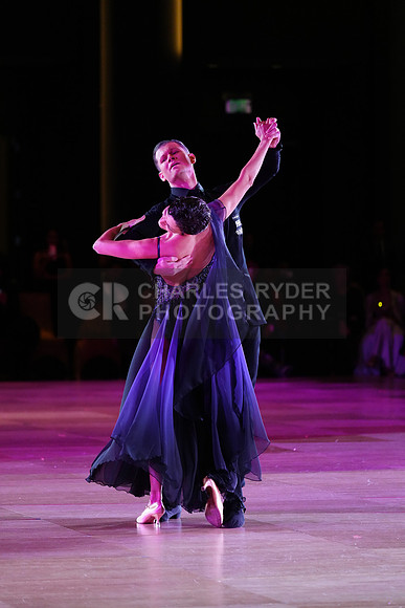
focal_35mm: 187
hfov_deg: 7.3
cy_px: 304
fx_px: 3153
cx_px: 202
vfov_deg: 11.0
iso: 3200
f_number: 4
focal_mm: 187
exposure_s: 1/400
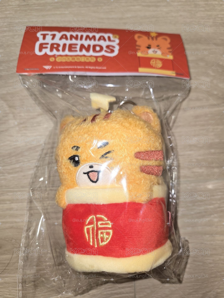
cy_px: 149
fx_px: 198
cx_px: 112
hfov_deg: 58.9
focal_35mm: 23
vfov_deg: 73.9
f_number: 1.8
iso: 64
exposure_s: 1/60
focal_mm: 5.4
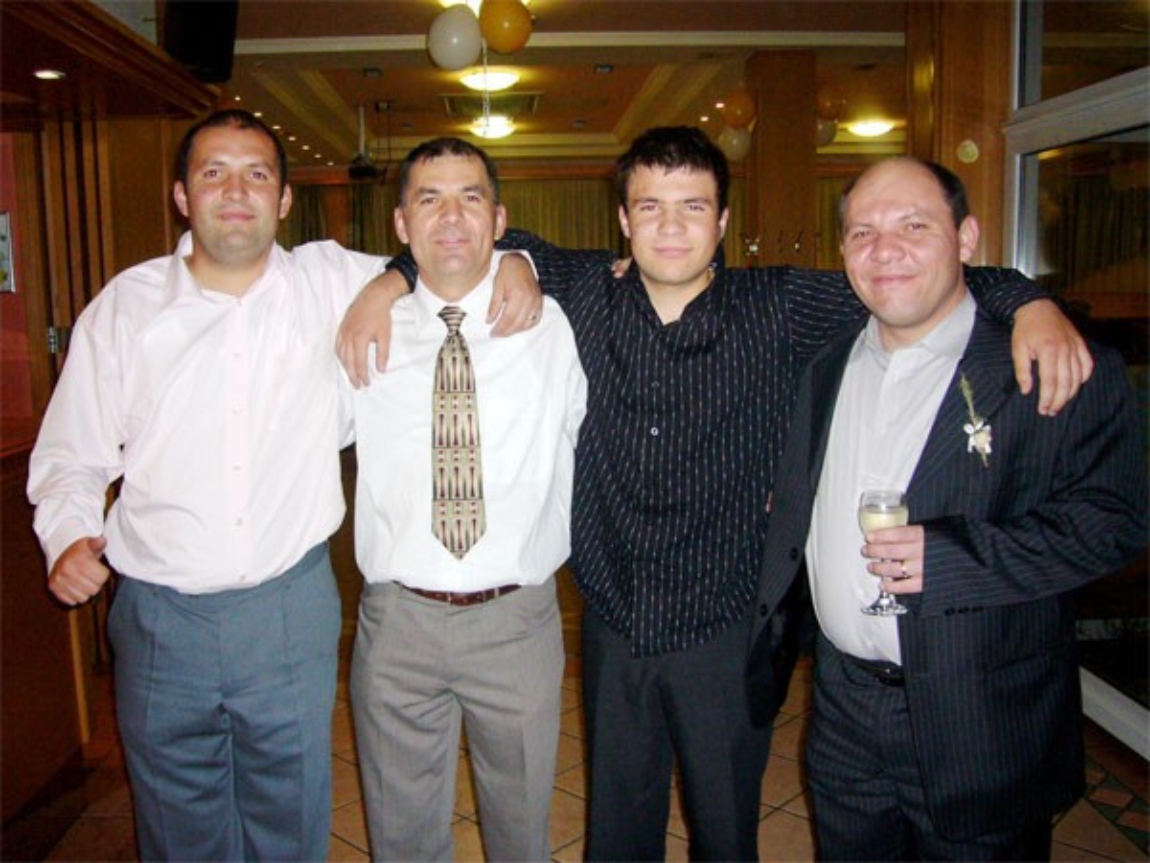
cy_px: 432
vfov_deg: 49.7
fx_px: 930
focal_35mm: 28
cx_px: 575
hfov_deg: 63.4
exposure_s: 1/30
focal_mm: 4.6
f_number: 2.8
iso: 125
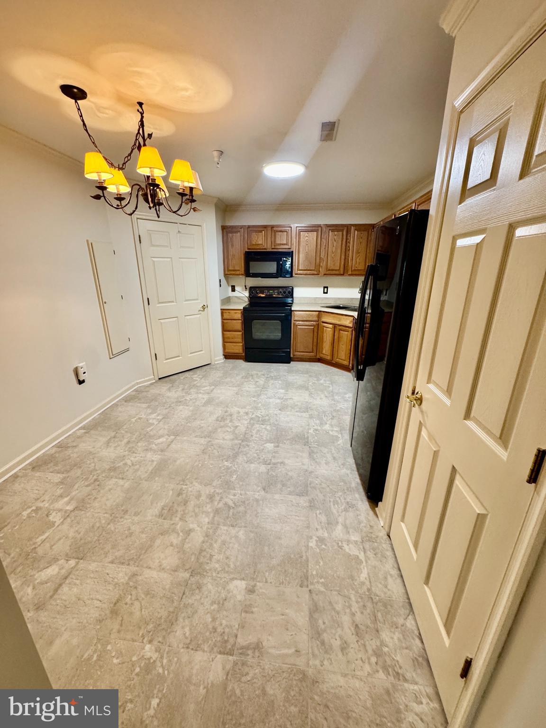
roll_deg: -0.5
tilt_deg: -18.6
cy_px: 364
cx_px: 273
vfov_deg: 102.1
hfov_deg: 85.7
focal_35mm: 14
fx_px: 294
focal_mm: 2.22
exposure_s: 1/60
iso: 250
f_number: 2.2
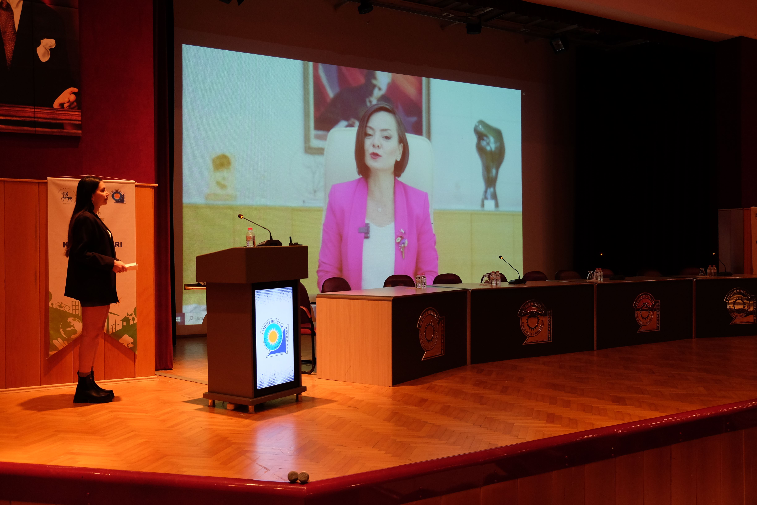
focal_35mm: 35
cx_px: 378
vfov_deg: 37.9
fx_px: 736
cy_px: 252
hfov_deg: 54.4
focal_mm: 23.3
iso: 800
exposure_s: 1/15
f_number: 3.2
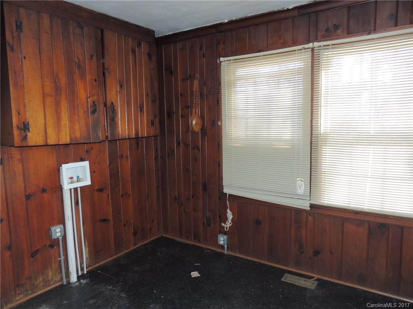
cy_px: 154
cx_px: 206
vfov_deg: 56.8
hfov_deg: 71.6
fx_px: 286
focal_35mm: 24
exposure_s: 1/30
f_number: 3
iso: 200
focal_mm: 4.3
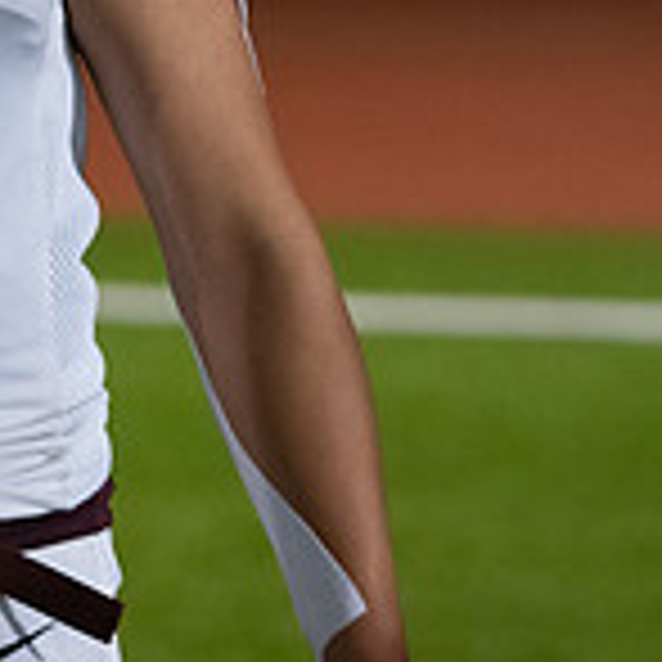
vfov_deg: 4.7
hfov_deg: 4.7
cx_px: -302
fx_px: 8070
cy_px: -180
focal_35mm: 373
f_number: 3.5
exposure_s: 1/320
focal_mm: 97
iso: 4000
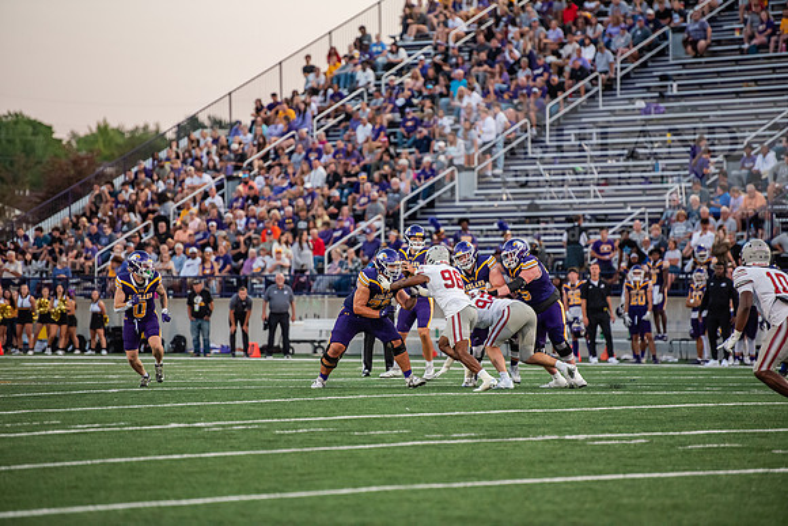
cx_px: 394
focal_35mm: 200
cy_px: 263
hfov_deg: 10.3
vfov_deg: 6.9
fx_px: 4379
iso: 3200
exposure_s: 1/1250
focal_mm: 200
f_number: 3.2
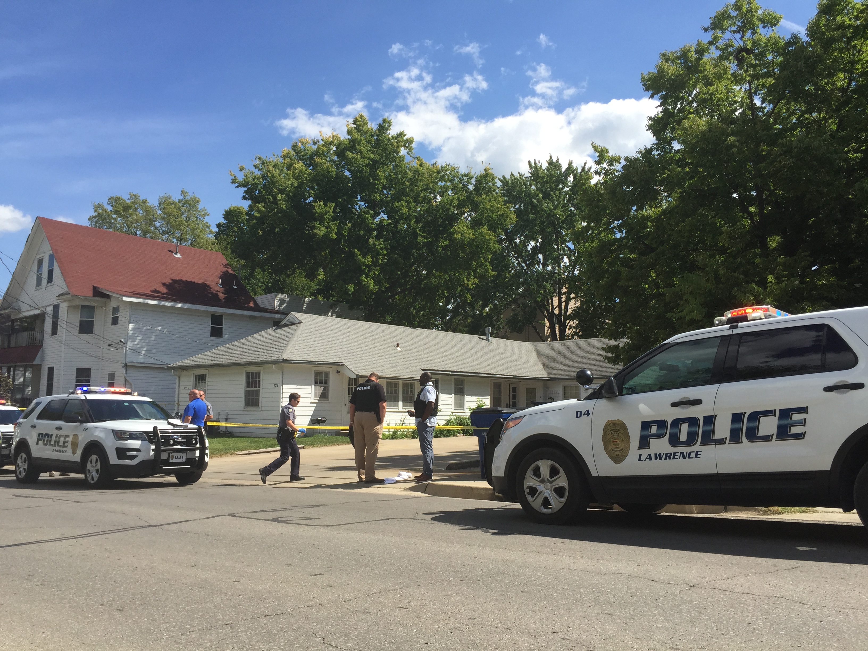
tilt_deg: +5.3
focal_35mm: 29
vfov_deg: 48.2
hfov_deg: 61.7
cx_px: 434
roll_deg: -1.2
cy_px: 326
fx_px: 727
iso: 32
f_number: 2.2
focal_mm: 4.15
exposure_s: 1/1647
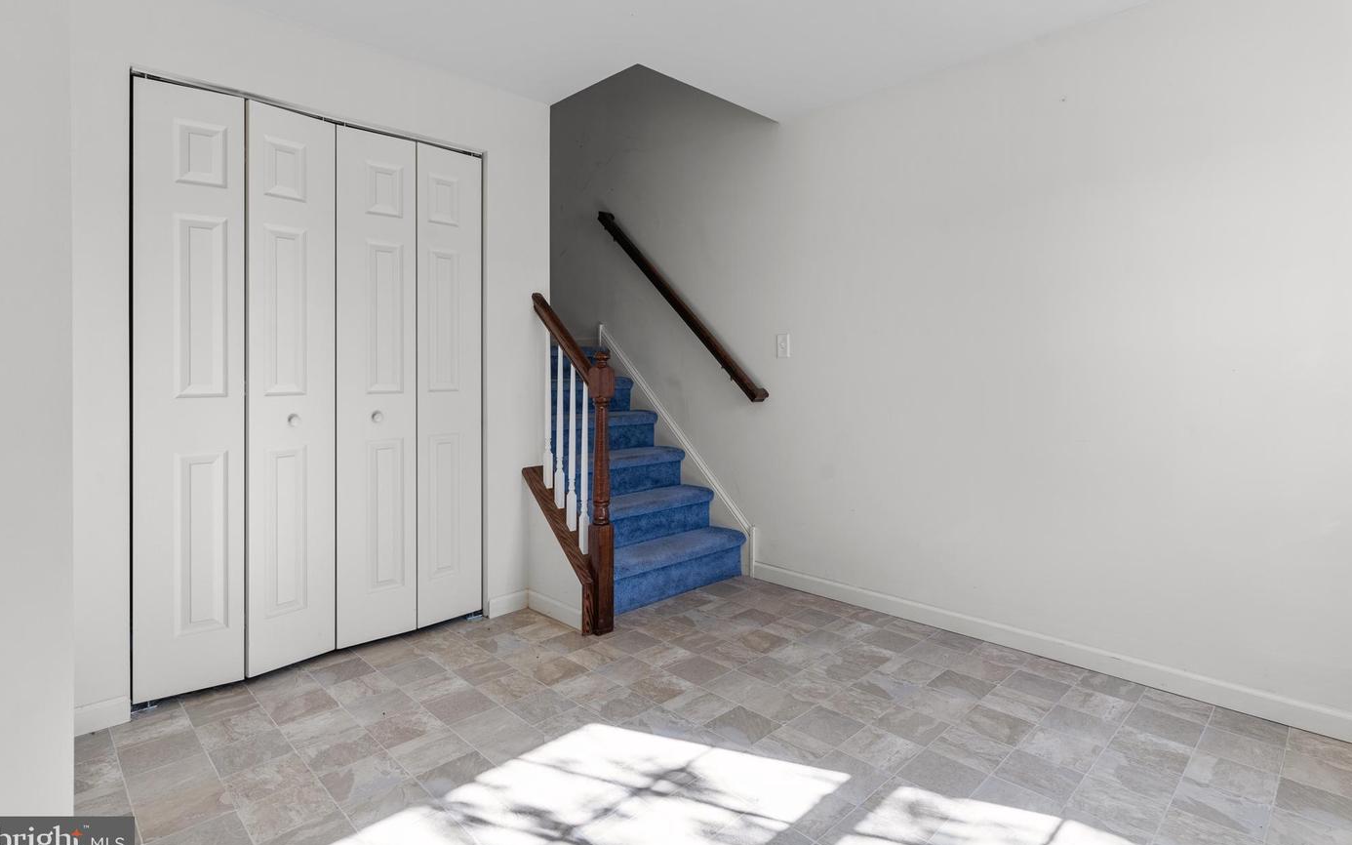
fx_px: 663
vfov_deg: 64.9
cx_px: 685
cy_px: 398
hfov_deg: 91.1
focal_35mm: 18
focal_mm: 17
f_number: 8
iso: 400
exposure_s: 1/40
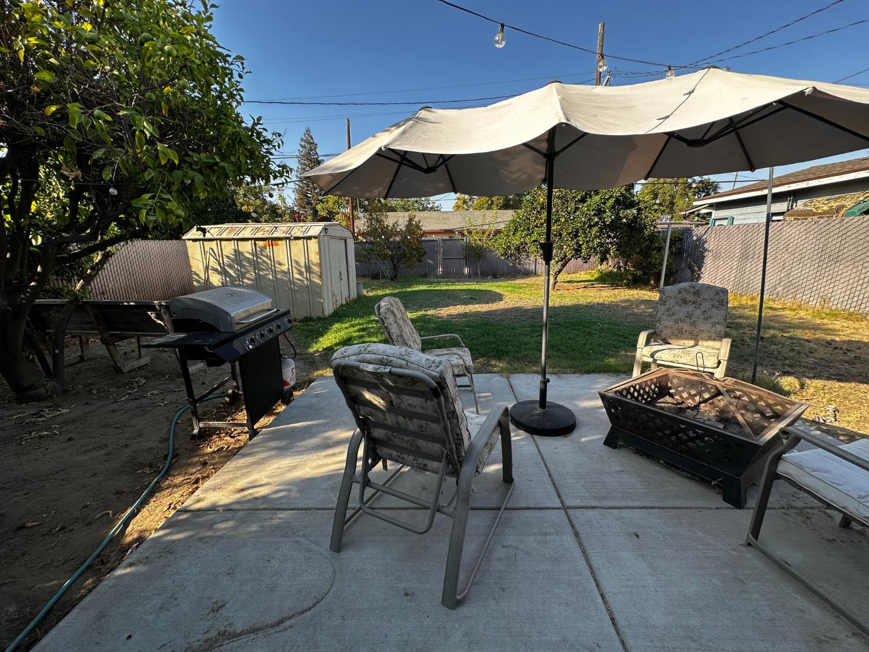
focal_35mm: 14
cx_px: 434
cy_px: 326
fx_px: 351
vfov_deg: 85.7
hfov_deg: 102.1
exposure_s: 1/348
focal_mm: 2.22
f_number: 2.2
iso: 40
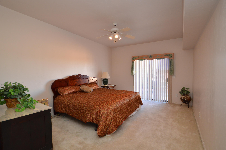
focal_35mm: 16
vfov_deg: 73.6
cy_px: 77
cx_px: 116
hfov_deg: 96.8
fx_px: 100
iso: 450
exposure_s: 1/60
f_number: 3.5
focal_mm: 10
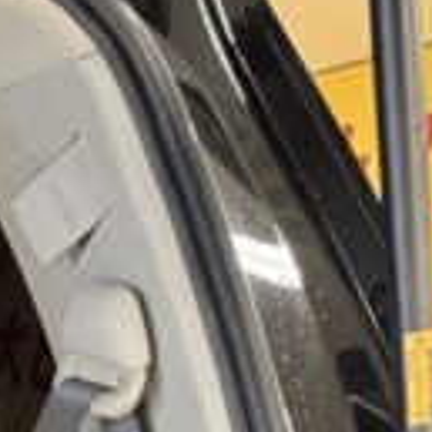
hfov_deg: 9.9
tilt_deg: -15.4
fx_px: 1864
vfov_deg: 11.6
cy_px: 931
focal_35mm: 132
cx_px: -874
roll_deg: +1.3
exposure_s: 1/33
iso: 640
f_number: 1.78
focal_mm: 6.76
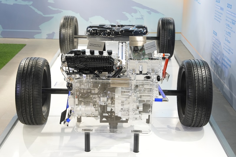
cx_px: 118
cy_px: 78
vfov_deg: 23.0
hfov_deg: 33.9
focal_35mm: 59
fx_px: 387
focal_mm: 59
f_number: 5.6
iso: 1250
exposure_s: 1/160
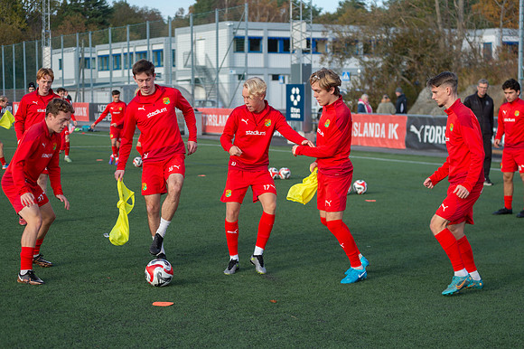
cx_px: 262
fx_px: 1067
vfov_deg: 18.6
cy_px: 174
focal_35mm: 73
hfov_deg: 27.6
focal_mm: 70
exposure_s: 1/640
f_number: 3.5
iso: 250
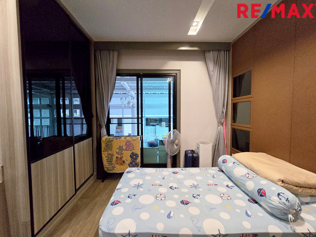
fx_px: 119
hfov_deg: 106.2
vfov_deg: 89.9
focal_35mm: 13
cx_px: 158
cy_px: 118
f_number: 2.2
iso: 1000
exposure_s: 1/60
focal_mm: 2.2
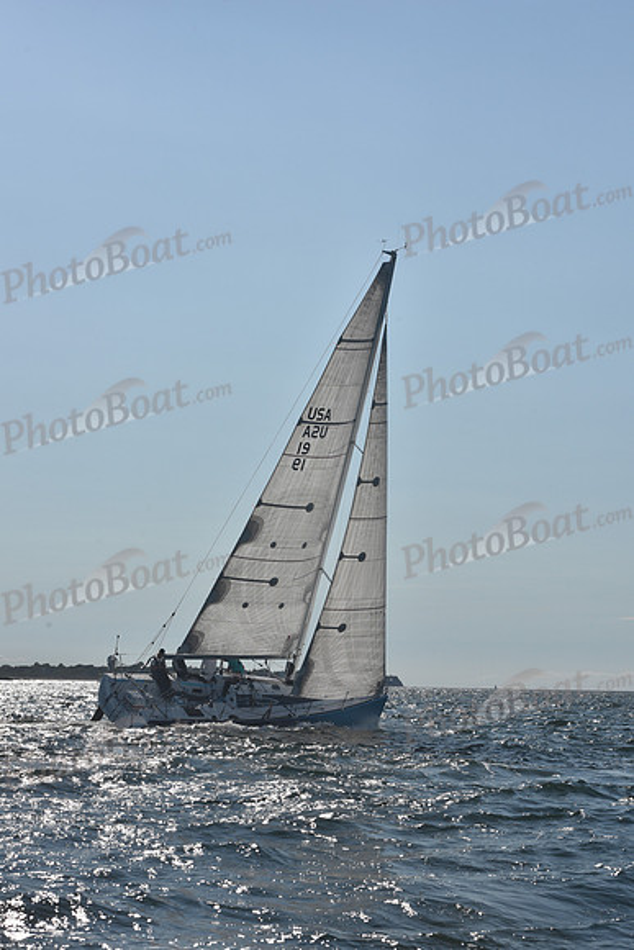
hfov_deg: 19.5
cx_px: 317
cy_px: 475
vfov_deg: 28.8
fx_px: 1848
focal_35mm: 70
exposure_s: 1/640
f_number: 11
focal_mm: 70
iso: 250
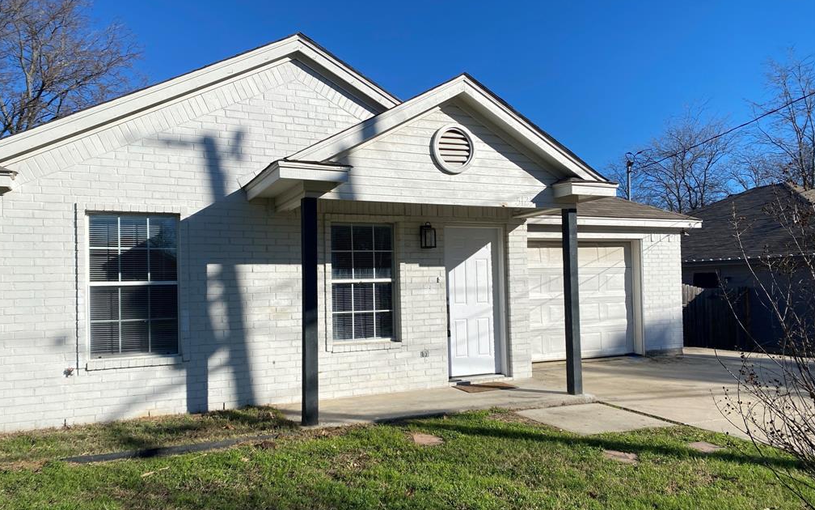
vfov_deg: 44.5
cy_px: 280
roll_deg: +0.7
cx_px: 404
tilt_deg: +0.2
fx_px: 622
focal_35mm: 28
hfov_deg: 66.5
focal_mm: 4.25
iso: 32
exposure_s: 1/5236
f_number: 1.8
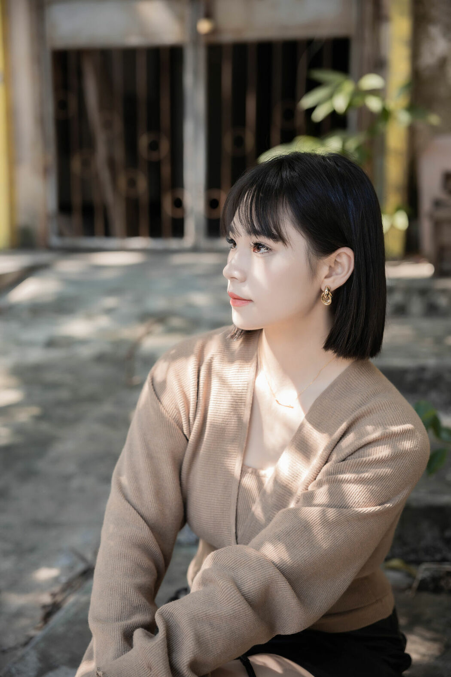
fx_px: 1015
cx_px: 226
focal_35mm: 54
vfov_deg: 36.9
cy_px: 338
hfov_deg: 25.1
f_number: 2.8
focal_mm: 54
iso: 100
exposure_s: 1/80
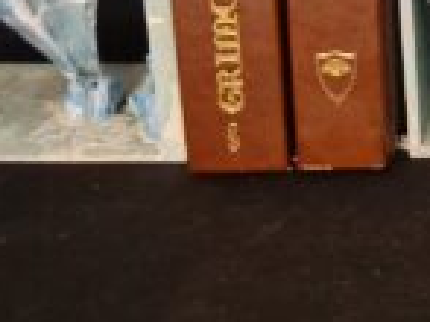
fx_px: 1167
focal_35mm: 94
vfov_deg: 14.8
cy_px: -138
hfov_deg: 19.1
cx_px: 579
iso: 400
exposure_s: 1/17
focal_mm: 5.4
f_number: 1.8
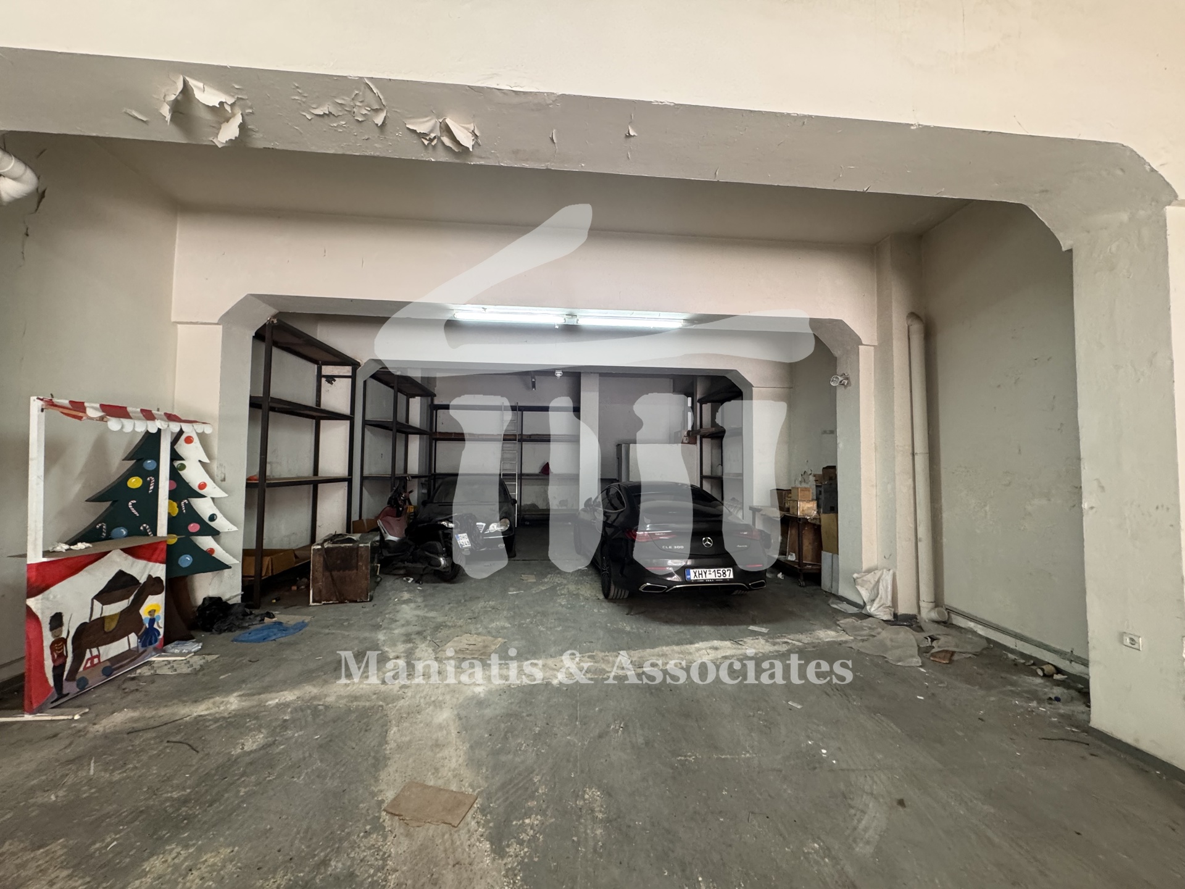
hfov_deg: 102.1
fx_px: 479
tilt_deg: +2.7
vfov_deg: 85.7
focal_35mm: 14
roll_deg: -0.5
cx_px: 592
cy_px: 444
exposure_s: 1/50
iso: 320
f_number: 2.2
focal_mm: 2.22
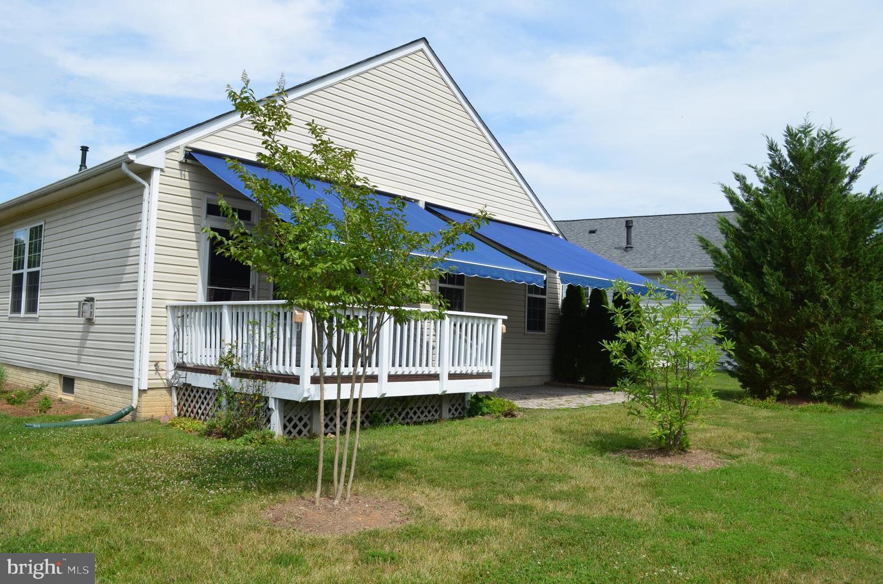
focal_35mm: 27
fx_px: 661
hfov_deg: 67.5
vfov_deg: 47.7
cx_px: 442
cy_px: 292
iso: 100
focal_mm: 18
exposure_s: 1/250
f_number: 8
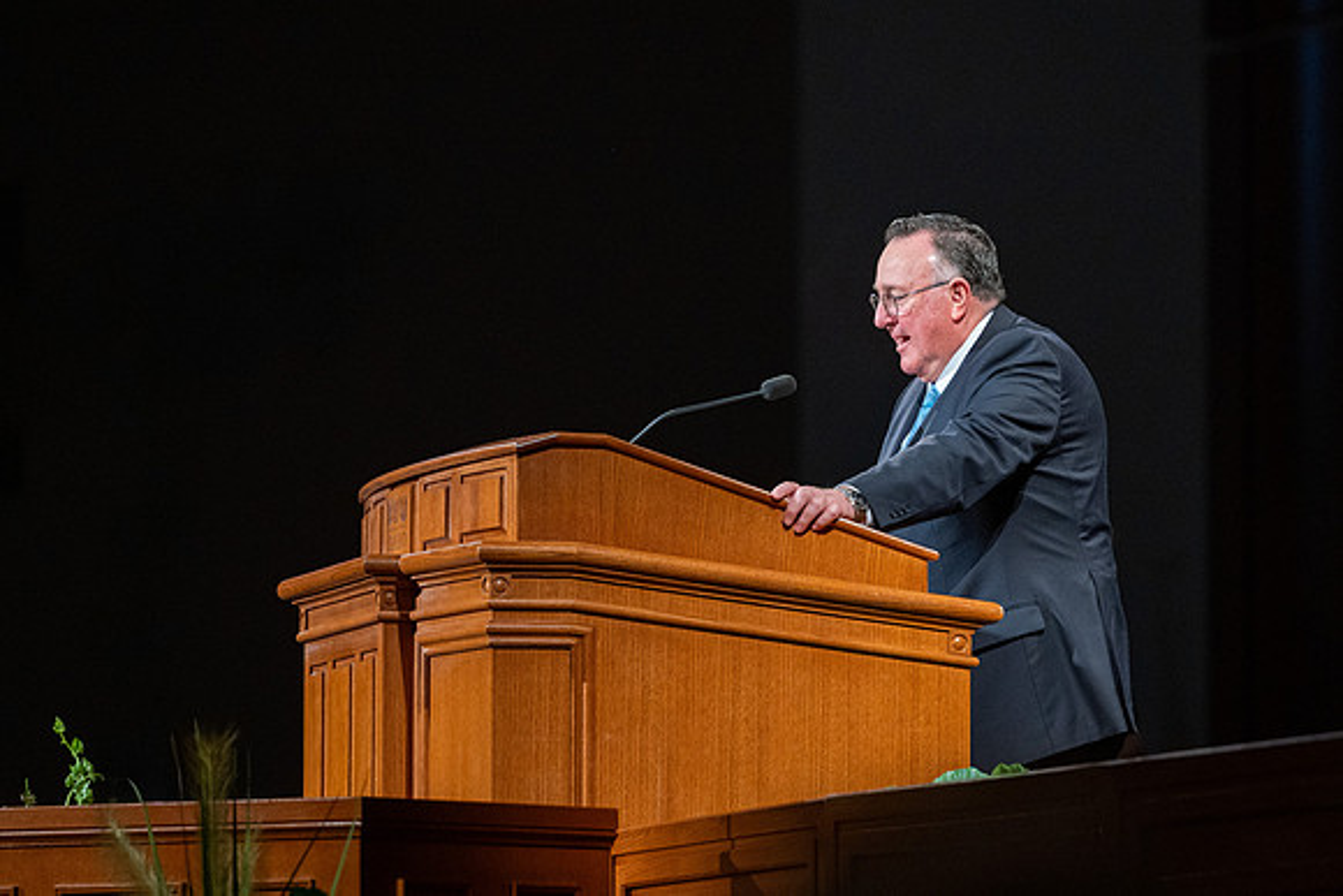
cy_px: 312
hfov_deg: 7.6
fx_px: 10074
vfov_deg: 5.1
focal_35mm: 270
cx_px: 893
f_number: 2.8
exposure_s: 1/160
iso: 640
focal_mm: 180
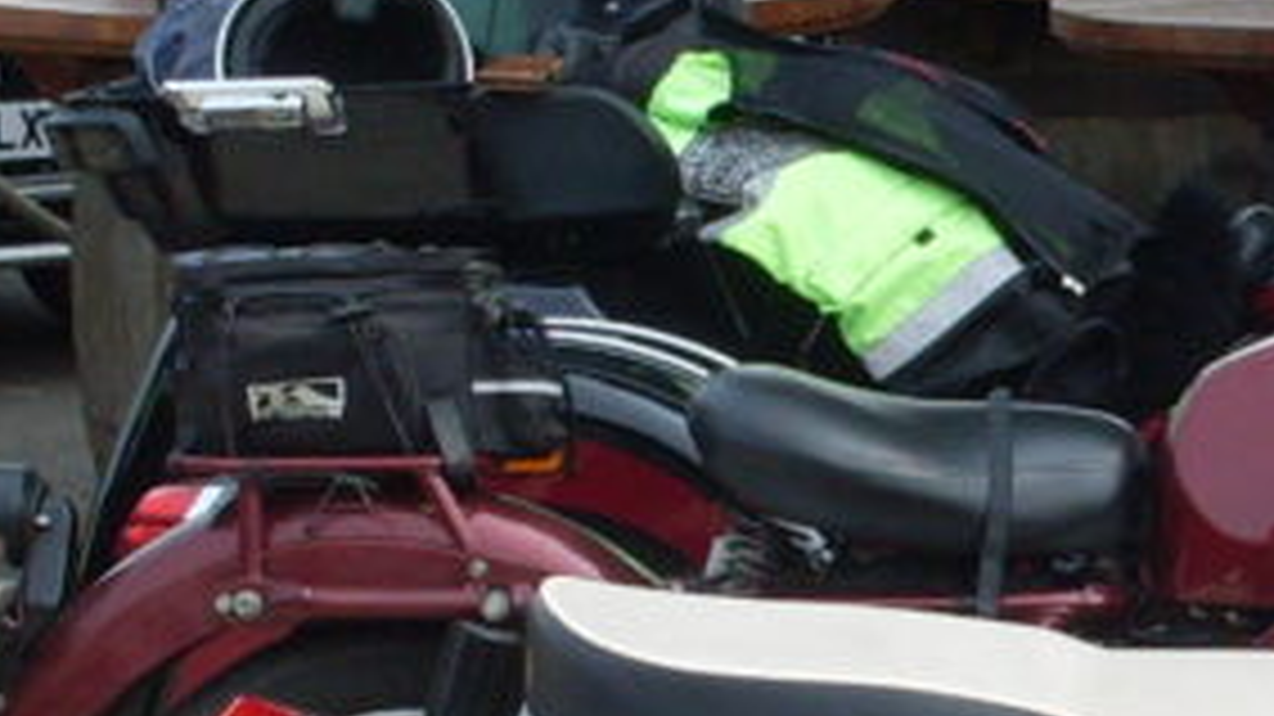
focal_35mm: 150
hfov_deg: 13.8
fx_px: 5066
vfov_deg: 8.0
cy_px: 730
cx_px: 1643
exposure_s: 1/90
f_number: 8.4
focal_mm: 6.3
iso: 80
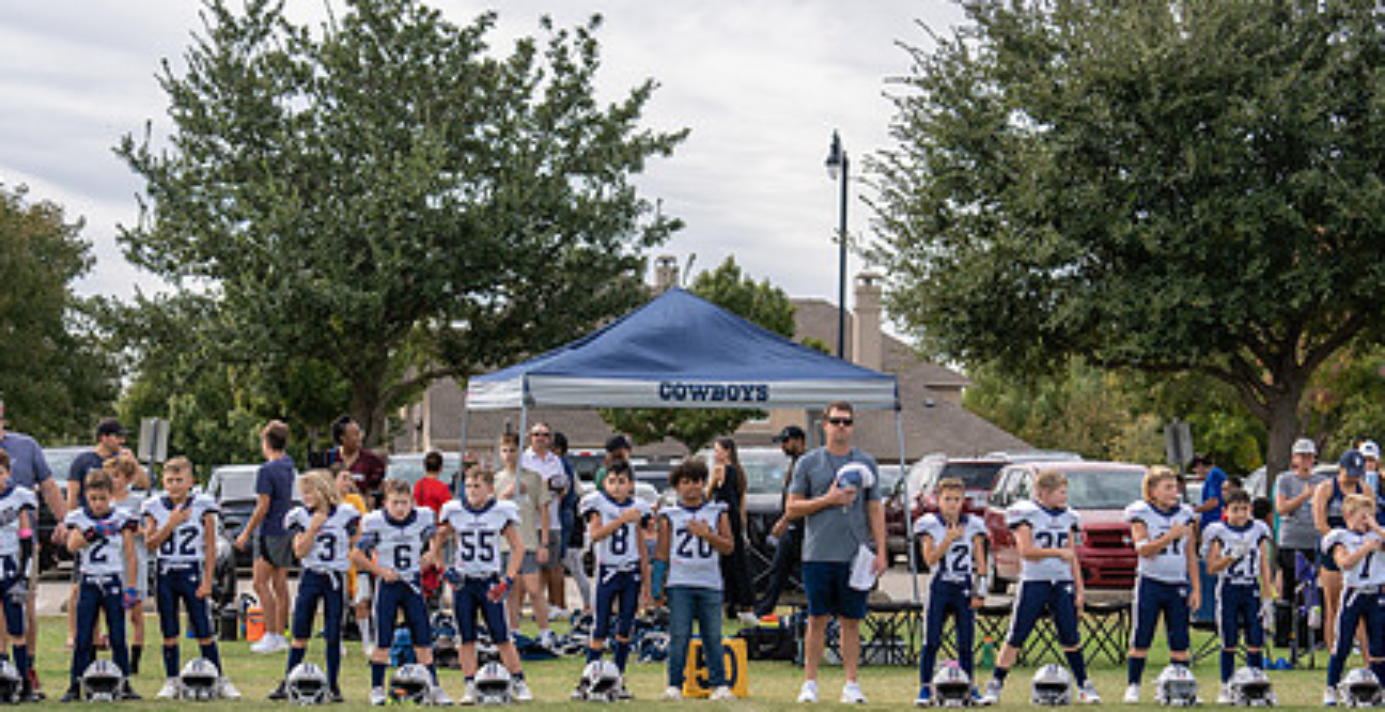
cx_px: 620
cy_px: 550
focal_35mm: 101
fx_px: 3635
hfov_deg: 21.6
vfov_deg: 11.2
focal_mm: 70
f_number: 4
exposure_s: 1/640
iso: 160
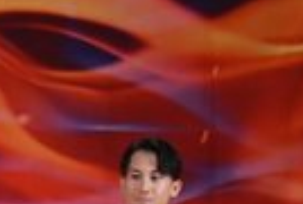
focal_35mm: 778
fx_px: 6563
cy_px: 256
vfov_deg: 1.8
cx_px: -386
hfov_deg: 2.6
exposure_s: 1/400
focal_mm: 90
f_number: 5.6
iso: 3200
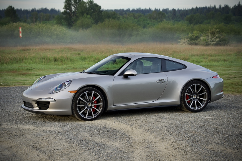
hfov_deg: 24.2
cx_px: 121
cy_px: 80
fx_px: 565
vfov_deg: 16.3
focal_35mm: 84
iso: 100
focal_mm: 56
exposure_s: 1/125
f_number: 3.2
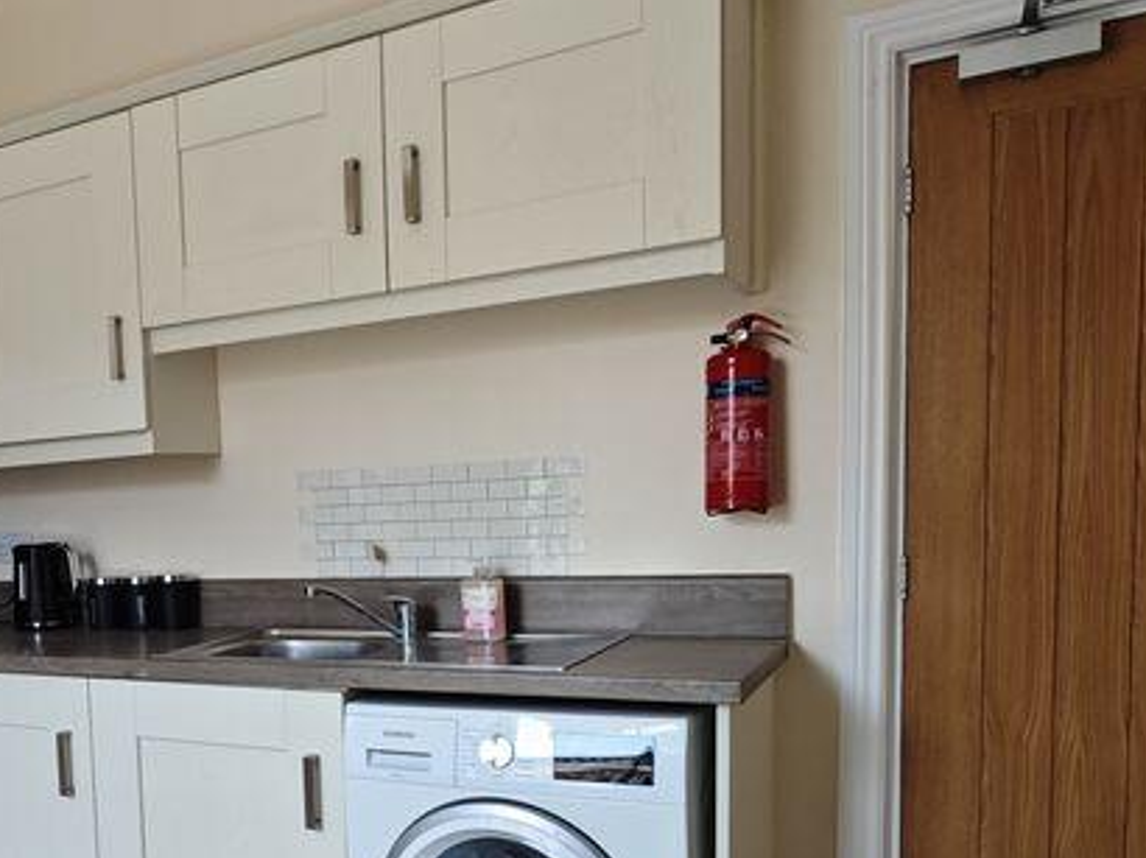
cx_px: 115
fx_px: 993
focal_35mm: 30
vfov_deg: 45.4
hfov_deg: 52.7
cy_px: 623
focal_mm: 2.03
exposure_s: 1/88.2
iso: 100
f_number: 1.8
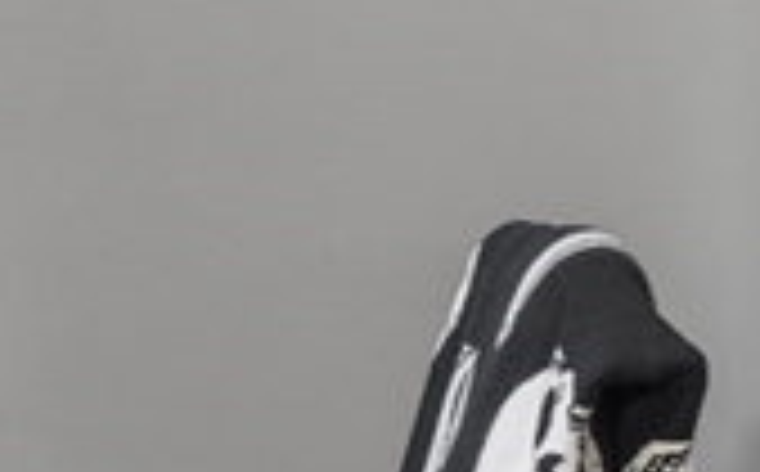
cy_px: 110
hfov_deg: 14.2
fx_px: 2047
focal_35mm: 99
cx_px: 1826
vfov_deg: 13.1
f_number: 7.1
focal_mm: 16
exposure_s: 2
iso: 320
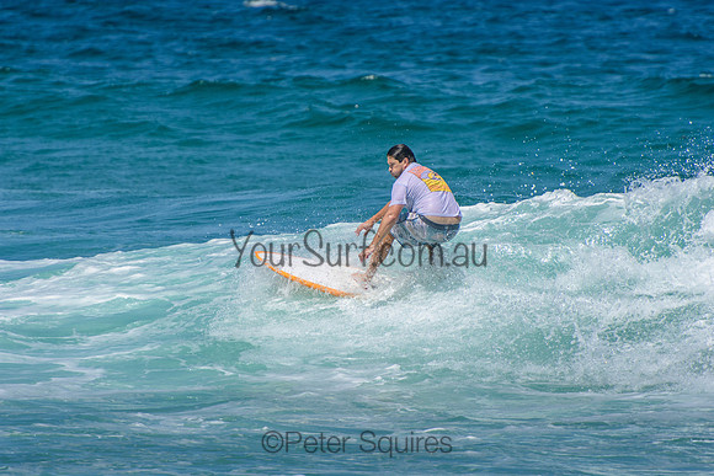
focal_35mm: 600
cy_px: 238
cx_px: 357
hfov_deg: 3.4
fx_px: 11902
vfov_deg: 2.3
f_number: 5.6
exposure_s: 1/2000
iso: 220
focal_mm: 400
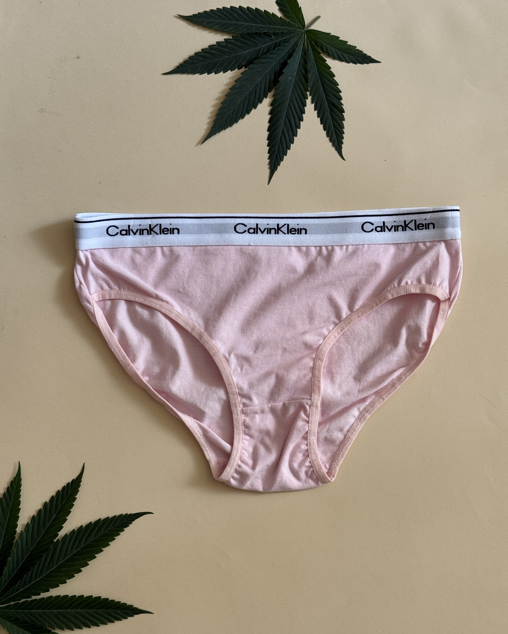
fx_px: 959
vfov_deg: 36.6
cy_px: 341
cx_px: 258
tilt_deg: -87.0
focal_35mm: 51
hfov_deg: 29.7
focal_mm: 6.76
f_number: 1.78
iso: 100
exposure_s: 1/107
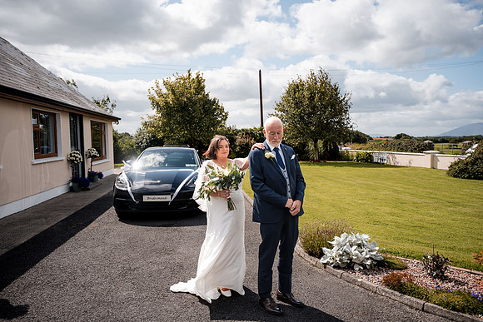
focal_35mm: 28
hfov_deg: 65.5
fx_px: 376
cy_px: 161
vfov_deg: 46.4
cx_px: 242
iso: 100
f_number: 2.8
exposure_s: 1/2500
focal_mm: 28
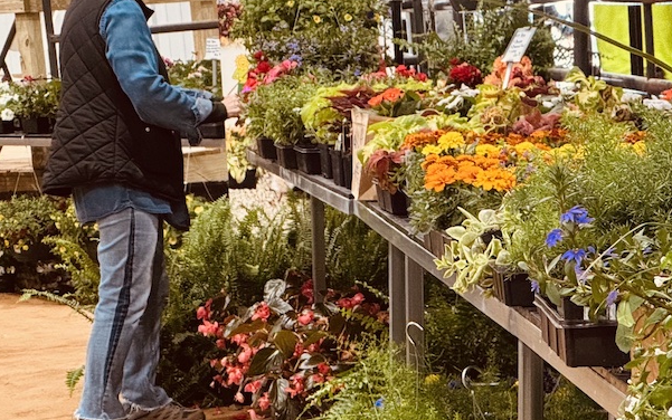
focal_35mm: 163
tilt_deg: -6.3
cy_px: 350
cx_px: 660
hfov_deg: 12.7
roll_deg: +4.2
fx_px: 2986
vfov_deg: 8.0
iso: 640
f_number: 2.8
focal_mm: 9
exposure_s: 1/40
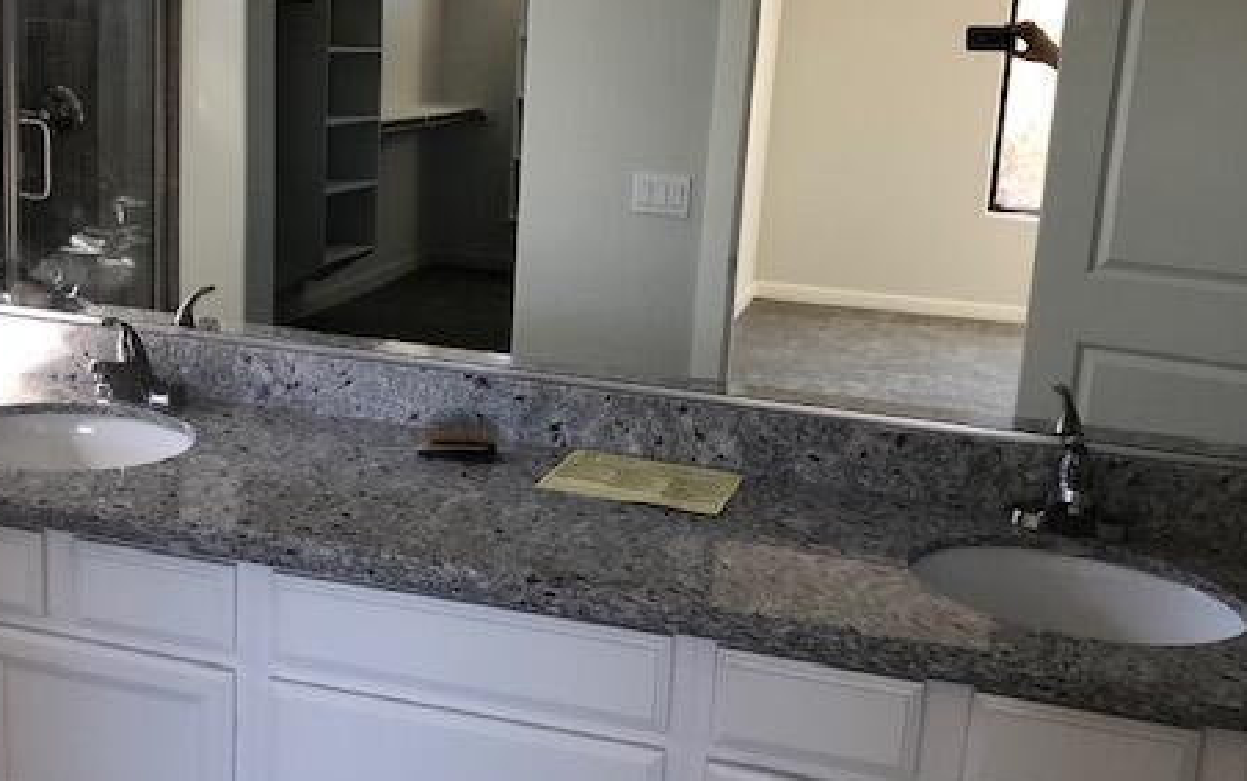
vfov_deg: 30.5
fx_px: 1428
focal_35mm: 42
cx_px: 532
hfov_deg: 47.0
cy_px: 328
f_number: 1.8
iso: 20
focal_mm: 3.99
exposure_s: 1/30
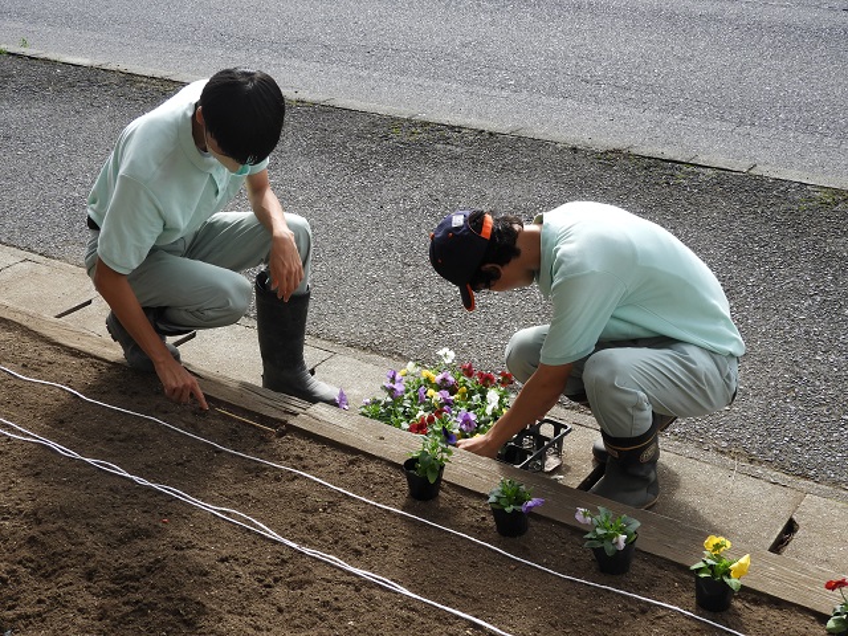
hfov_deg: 38.2
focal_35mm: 50
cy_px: 318
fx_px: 1225
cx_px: 424
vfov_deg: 29.1
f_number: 4
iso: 100
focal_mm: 9
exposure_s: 1/320
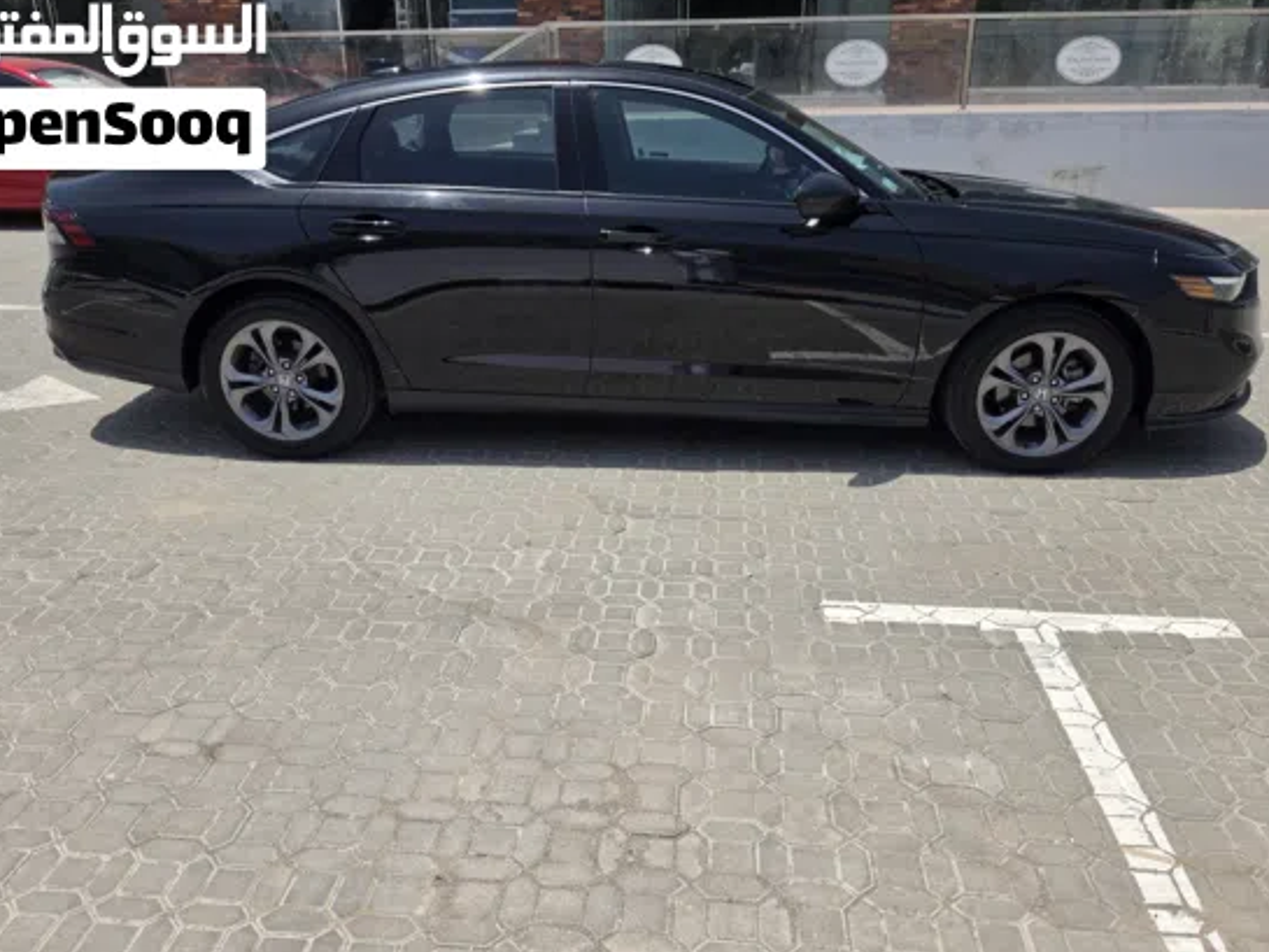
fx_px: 990
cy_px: 505
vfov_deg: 51.3
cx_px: 617
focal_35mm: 27
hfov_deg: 65.3
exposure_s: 1/7939
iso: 64
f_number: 1.4
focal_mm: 6.5
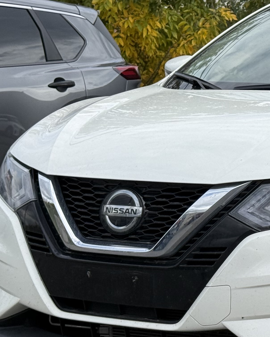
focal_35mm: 125
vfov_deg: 15.4
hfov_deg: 12.0
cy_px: 140
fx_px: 1248
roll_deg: -1.3
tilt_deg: -3.0
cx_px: 343
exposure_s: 1/3534
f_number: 1.78
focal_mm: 6.76
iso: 64
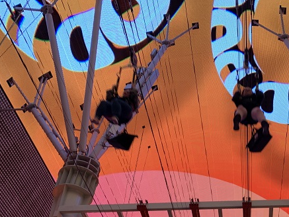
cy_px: 188
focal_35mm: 48
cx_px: 223
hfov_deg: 38.5
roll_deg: +0.6
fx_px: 401
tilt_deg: +39.9
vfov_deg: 29.3
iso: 40
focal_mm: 4.25
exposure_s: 1/119
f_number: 1.8
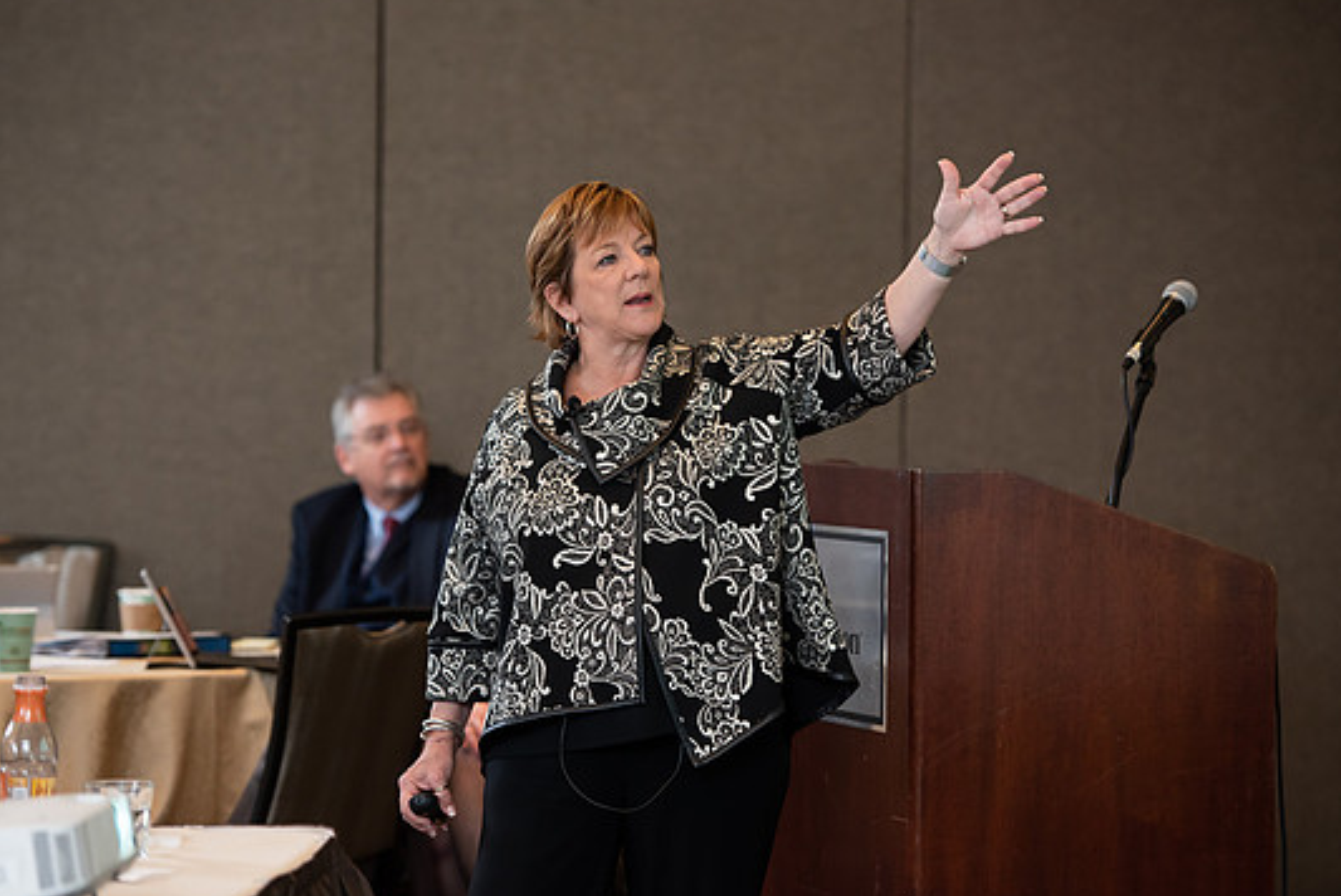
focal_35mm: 136
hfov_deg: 15.1
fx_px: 5069
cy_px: 449
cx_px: 619
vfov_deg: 10.1
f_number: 3.2
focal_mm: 125
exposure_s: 1/200
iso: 1000
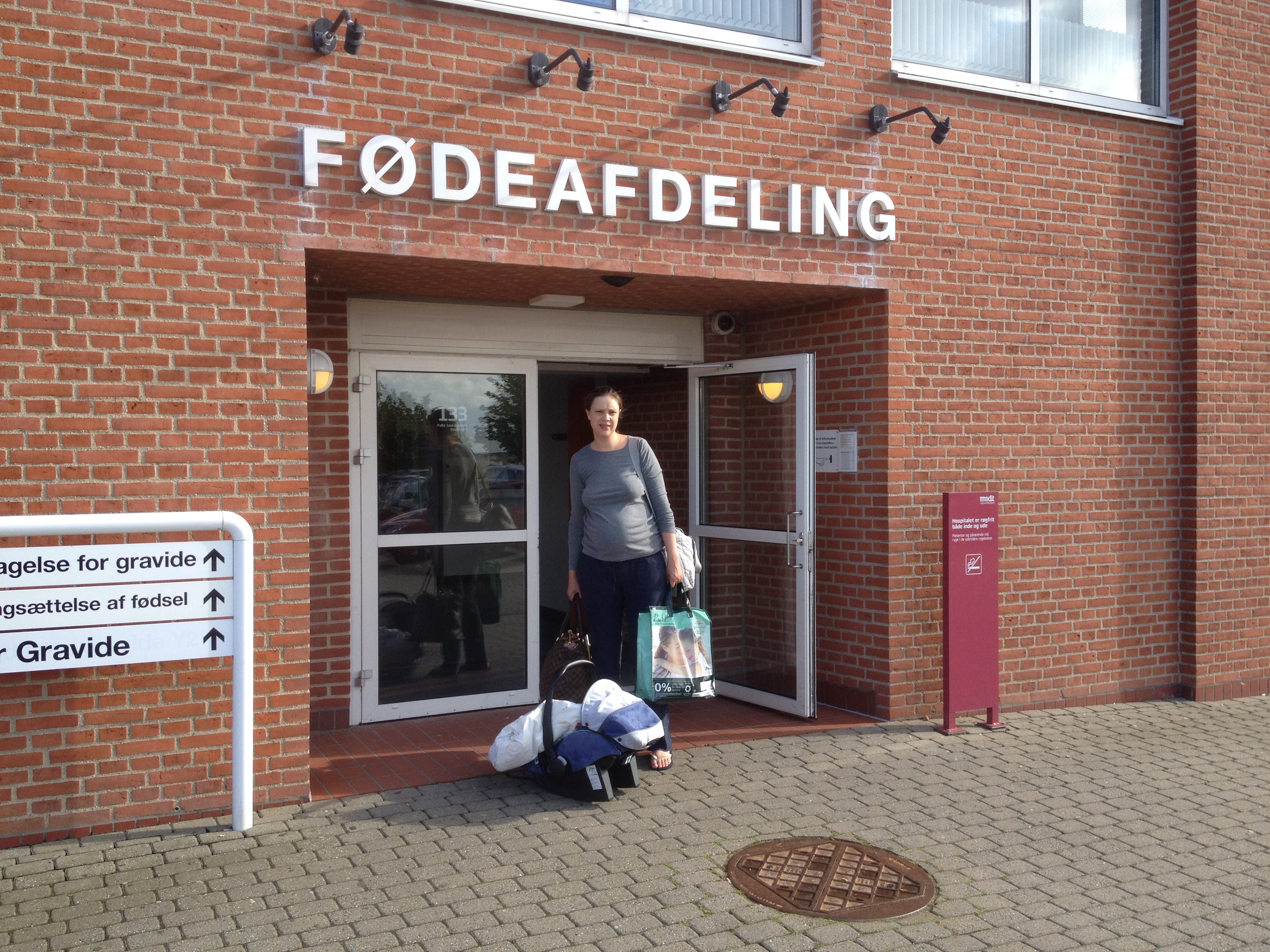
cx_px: 635
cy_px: 476
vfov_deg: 40.7
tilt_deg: -3.9
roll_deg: +0.0
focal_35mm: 35
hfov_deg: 52.6
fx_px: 1284
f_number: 2.4
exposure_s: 1/424
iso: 50
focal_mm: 4.28
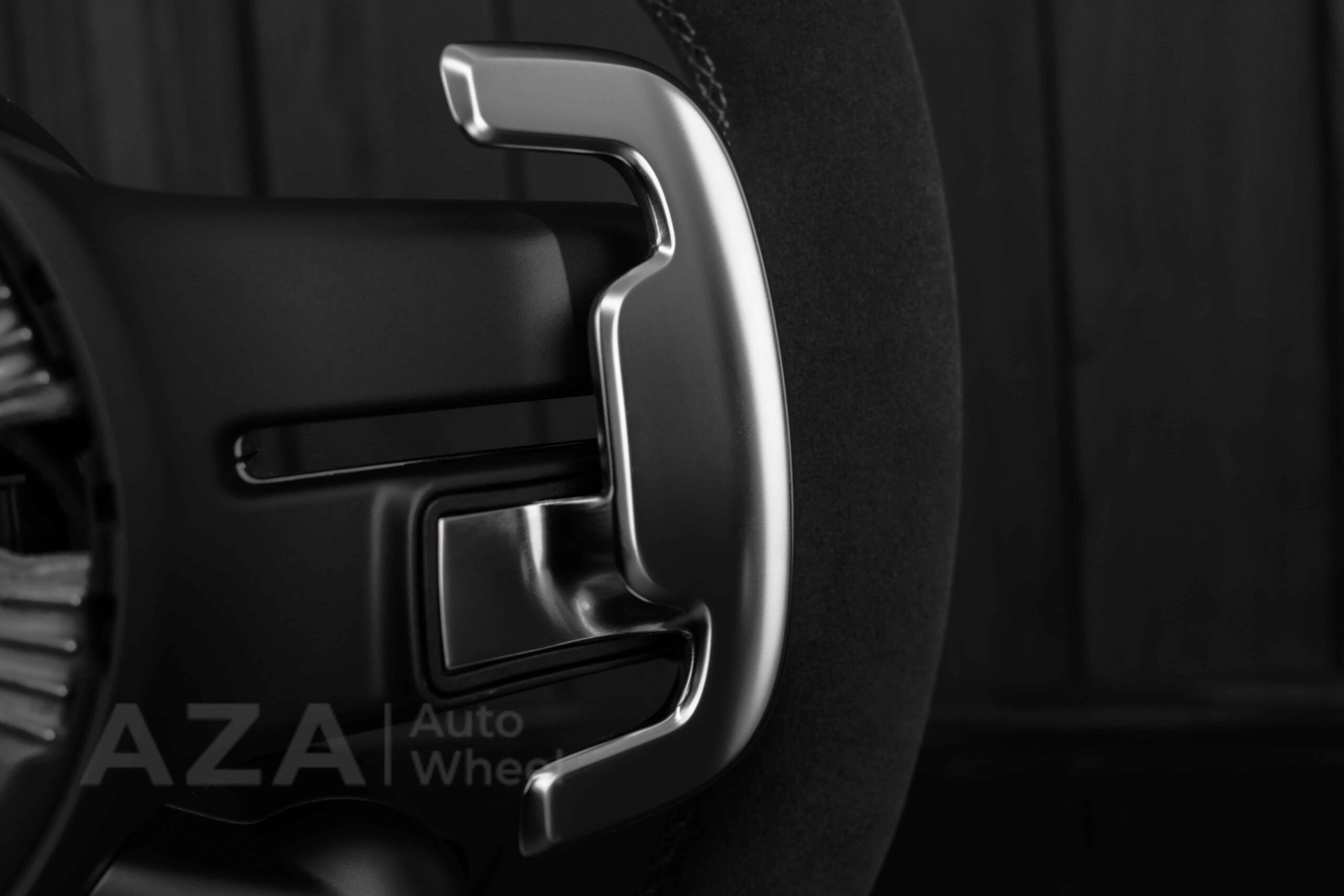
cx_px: 672
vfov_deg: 25.8
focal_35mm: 52
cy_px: 448
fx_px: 1960
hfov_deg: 37.8
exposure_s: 1/125
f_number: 6.3
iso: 500
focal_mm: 35
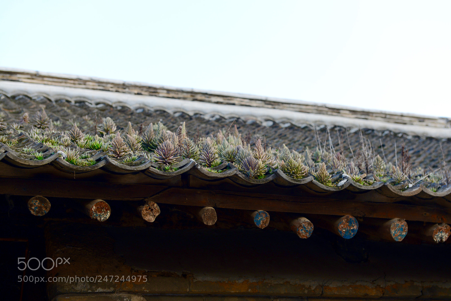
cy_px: 150
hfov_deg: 28.8
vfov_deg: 19.5
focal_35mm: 70
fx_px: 877
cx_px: 226
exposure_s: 1/80
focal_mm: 70
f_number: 5.6
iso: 280
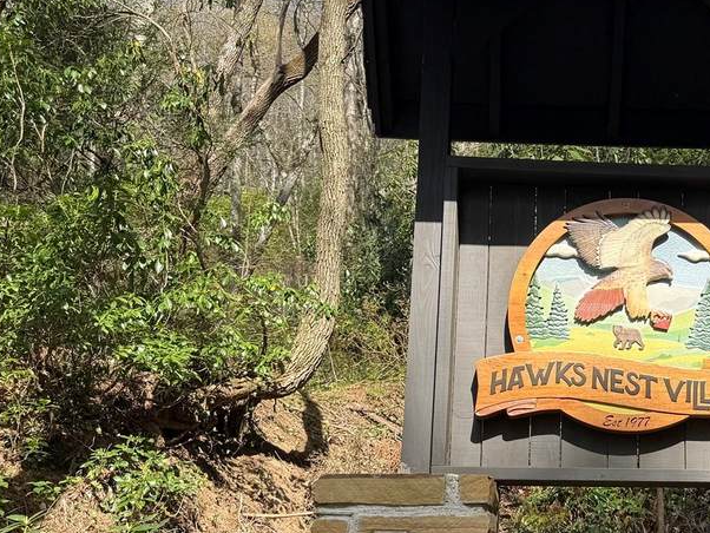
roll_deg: +0.4
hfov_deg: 35.4
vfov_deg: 28.5
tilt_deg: +14.7
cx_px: 631
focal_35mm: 51
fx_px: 1046
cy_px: 328
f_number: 1.78
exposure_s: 1/1271
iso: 80
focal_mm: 6.76
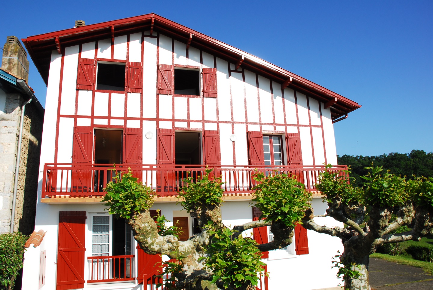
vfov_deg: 48.1
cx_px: 216
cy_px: 145
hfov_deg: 67.3
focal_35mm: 27
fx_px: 325
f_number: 9
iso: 200
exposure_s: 1/250
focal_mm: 18
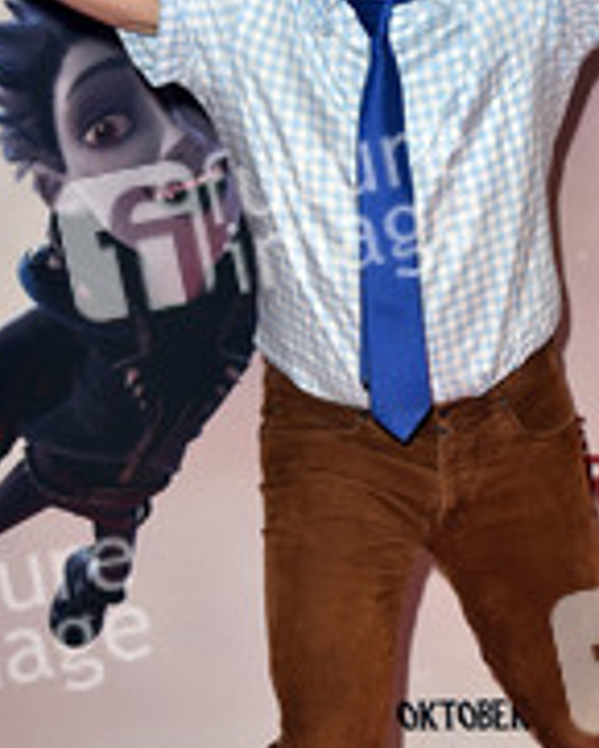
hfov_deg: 18.5
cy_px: 430
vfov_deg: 23.0
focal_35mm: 83
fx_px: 1838
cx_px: 388
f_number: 5.6
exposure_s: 1/100
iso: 1250
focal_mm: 40
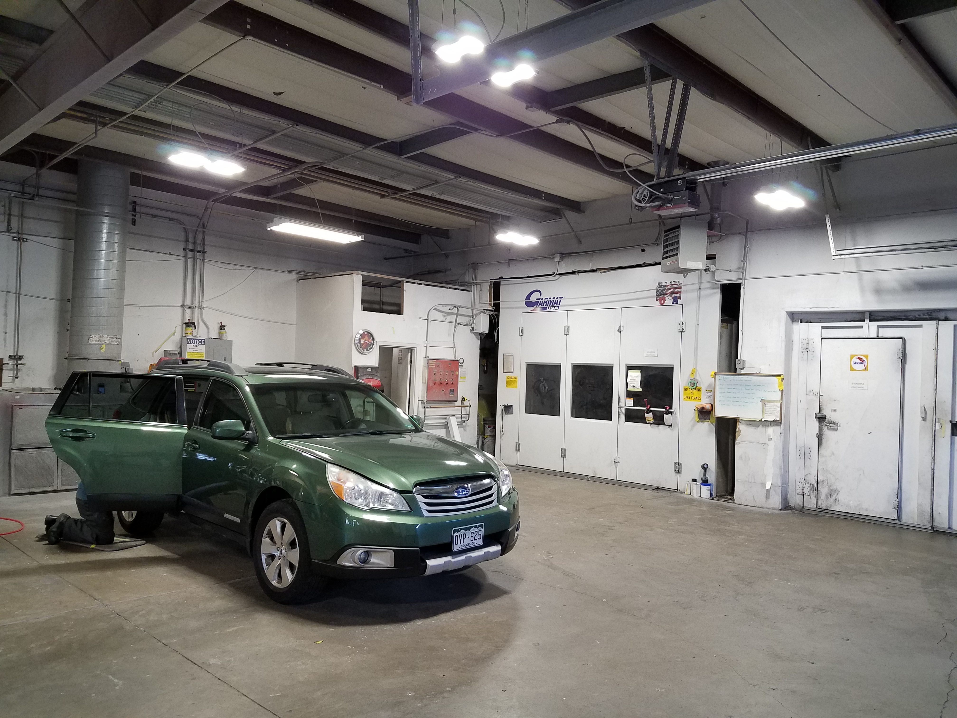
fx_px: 719
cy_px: 359
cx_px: 478
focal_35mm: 26
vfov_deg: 53.1
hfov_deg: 67.3
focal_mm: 4.2
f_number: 1.7
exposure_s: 1/60
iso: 100
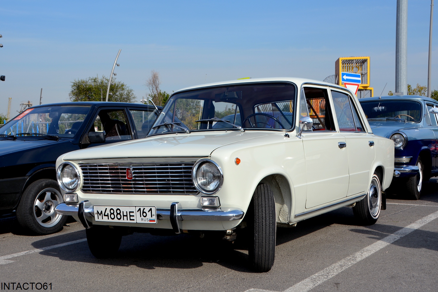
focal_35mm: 48
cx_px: 219
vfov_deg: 28.1
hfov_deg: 41.1
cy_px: 146
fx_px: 584
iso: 100
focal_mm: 32
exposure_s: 1/320
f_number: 9
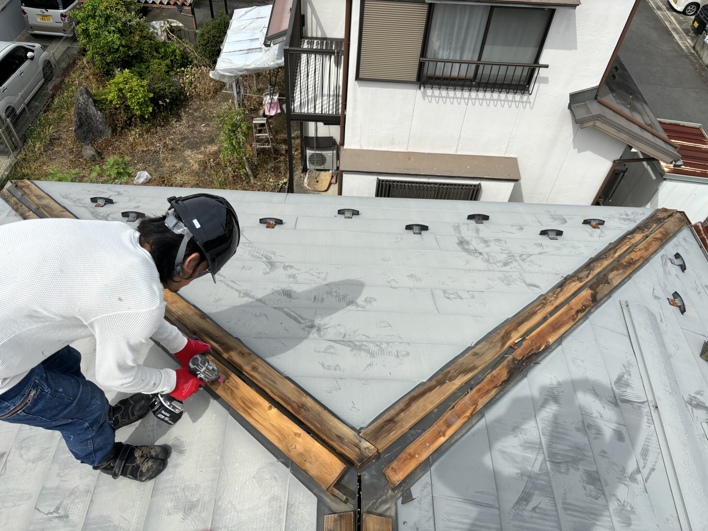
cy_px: 266
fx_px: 532
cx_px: 354
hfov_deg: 67.3
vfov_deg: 53.1
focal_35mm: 26
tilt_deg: -48.5
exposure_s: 1/4425
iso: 50
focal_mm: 5.96
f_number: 1.6
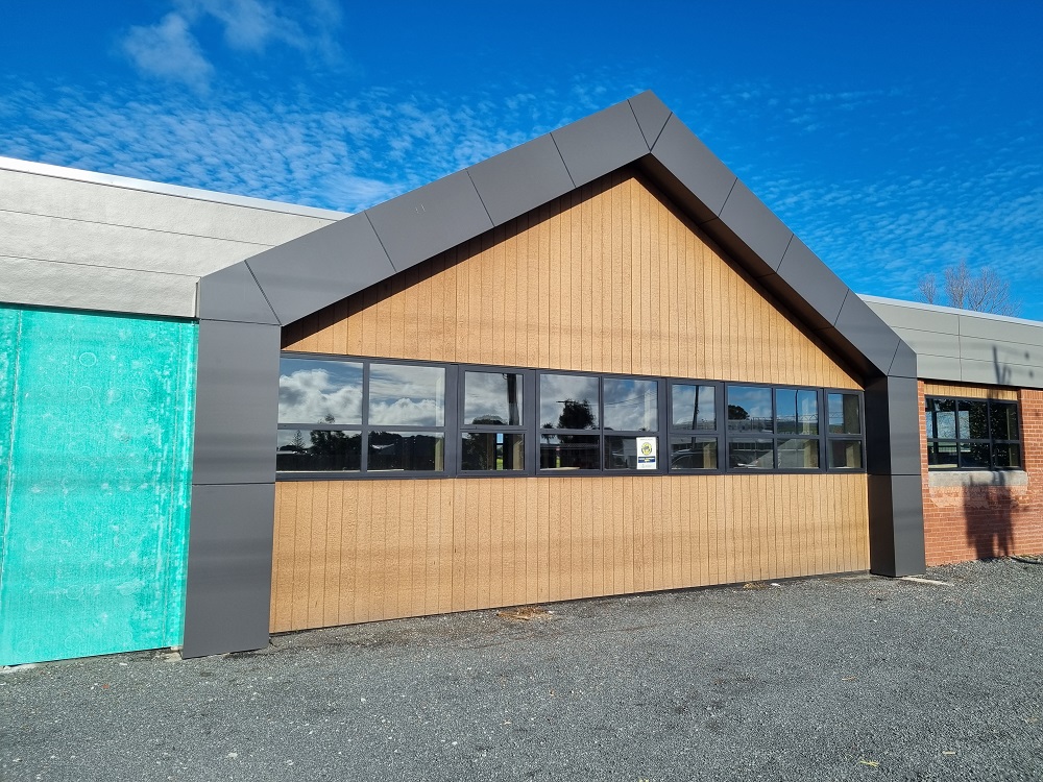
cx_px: 522
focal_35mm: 26
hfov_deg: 67.3
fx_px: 783
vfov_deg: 53.1
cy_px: 391
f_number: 1.8
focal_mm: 5.4
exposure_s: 1/3232
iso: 50
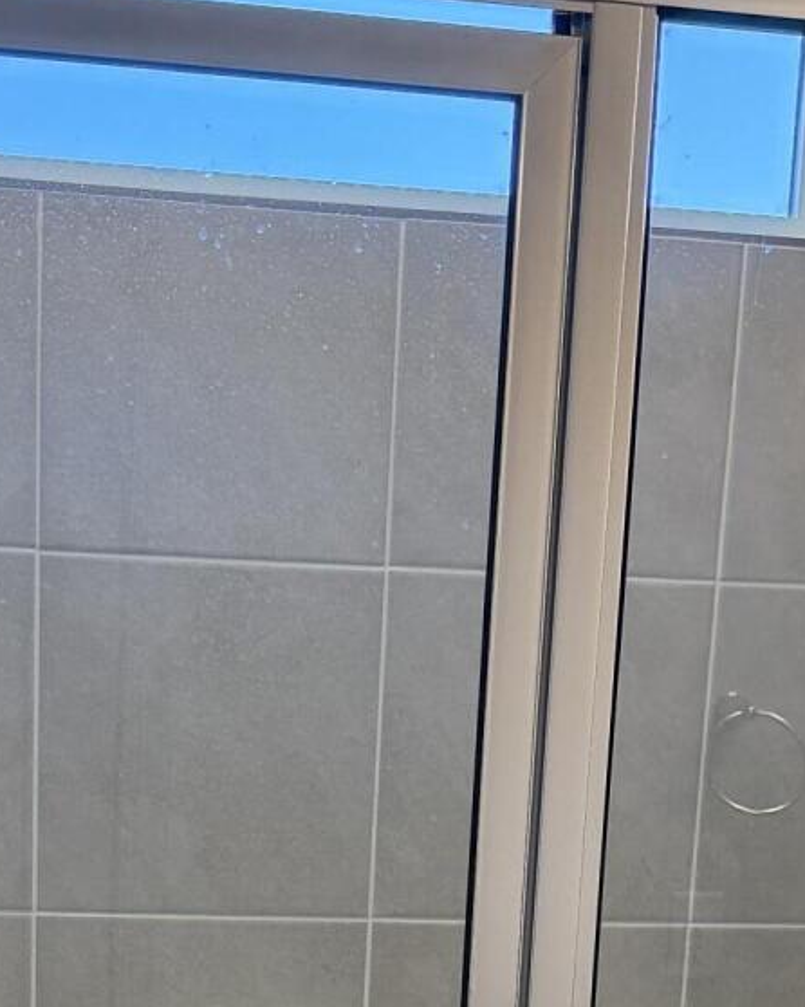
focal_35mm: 84
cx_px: 347
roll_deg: -2.8
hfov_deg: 18.3
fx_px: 2503
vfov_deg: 20.9
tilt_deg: -12.9
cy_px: 1267
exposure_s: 1/226
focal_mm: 6.76
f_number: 1.78
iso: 200
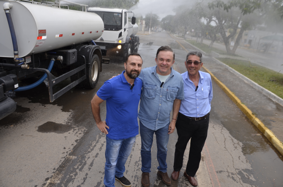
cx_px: 142
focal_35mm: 27
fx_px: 212
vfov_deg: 47.7
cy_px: 94
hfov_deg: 67.5
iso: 200
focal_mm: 18
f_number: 6.3
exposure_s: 1/250
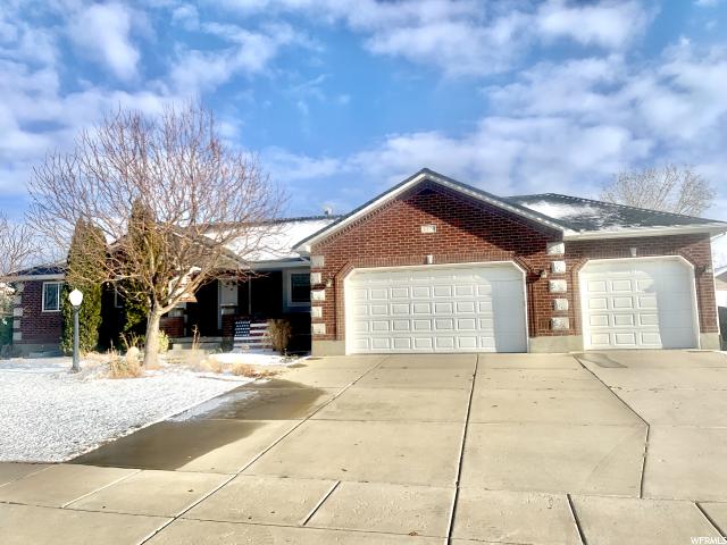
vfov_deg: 53.1
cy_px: 272
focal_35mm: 26
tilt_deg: +7.8
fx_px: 546
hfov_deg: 67.3
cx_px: 364
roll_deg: +1.5
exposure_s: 1/2833
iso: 25
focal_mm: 4.25
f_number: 1.8
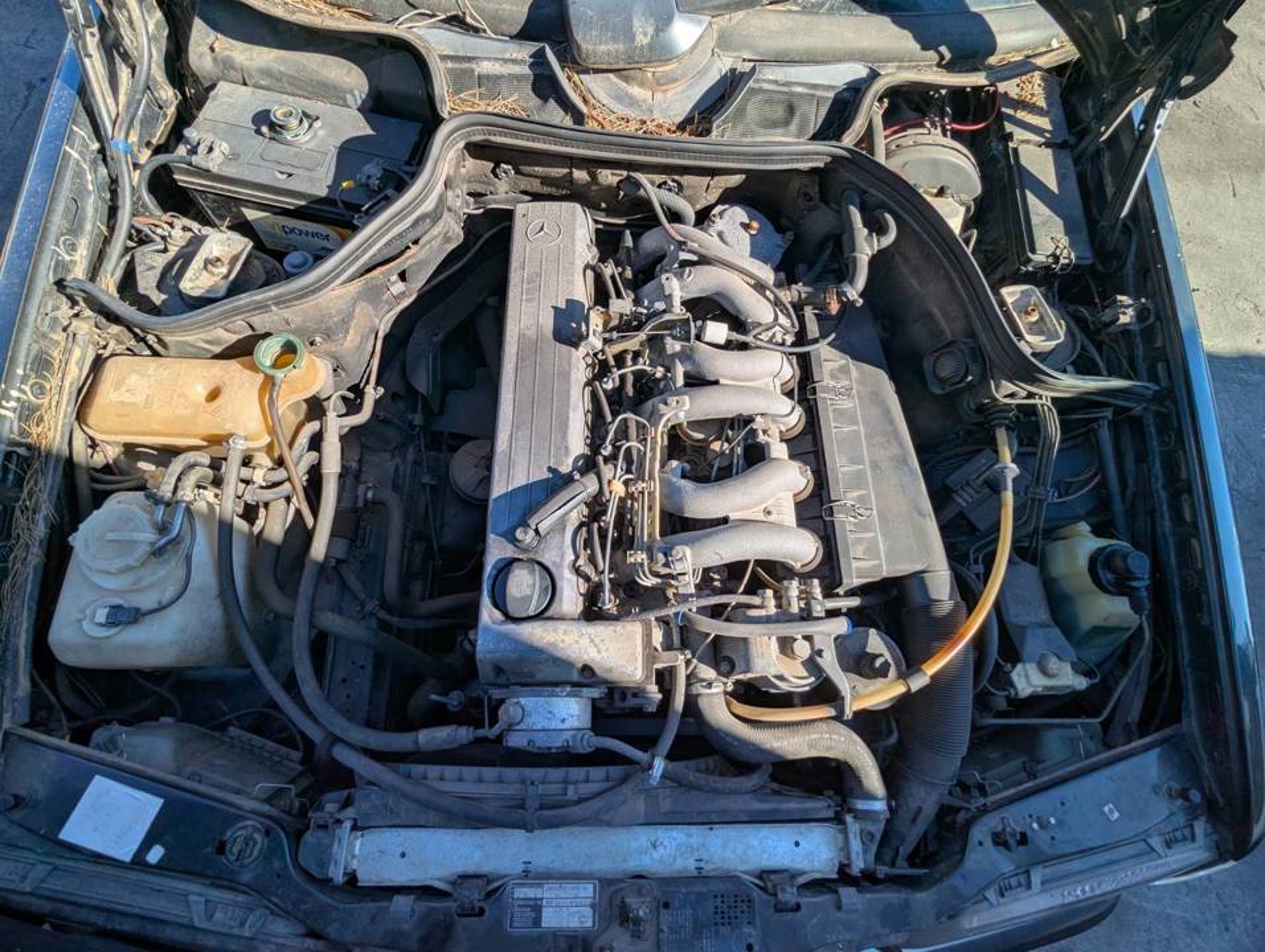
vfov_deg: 78.3
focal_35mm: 16
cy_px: 476
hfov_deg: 94.4
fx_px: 586
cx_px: 632
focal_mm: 2.35
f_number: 2.2
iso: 48
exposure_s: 1/921
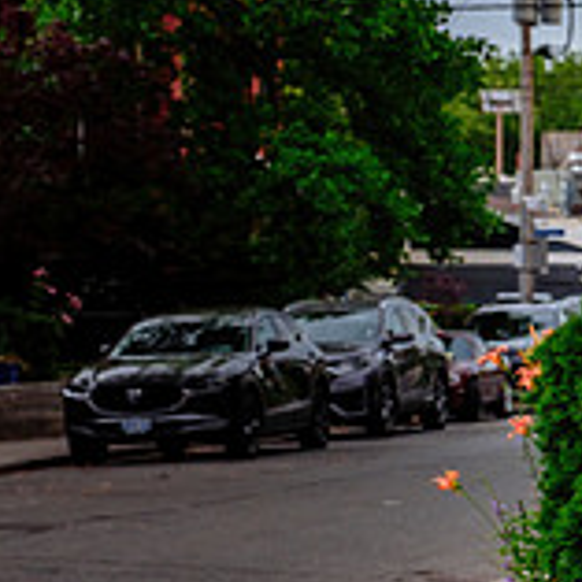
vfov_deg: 9.9
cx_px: 1008
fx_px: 3348
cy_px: 328
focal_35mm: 176
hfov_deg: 9.5
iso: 500
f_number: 2.8
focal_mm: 37.6
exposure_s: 1/320
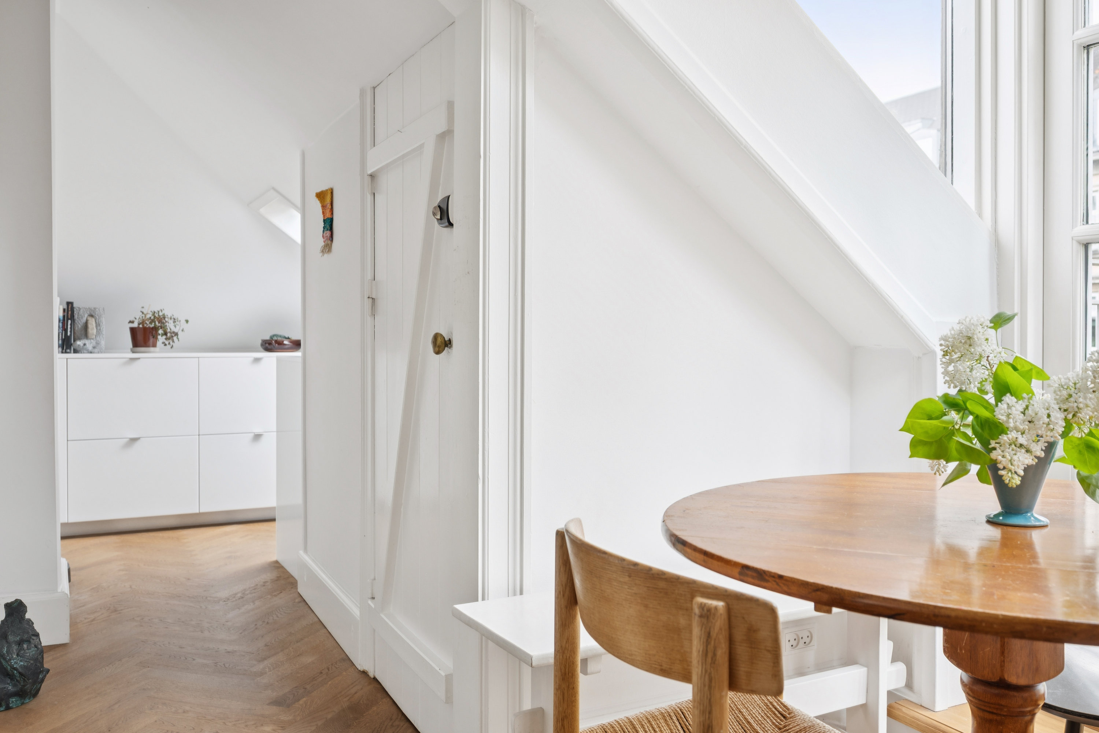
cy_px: 366
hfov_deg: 64.6
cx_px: 550
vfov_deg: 45.7
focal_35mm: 28
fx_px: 870
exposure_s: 1/10
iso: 400
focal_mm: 28.5
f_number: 6.3
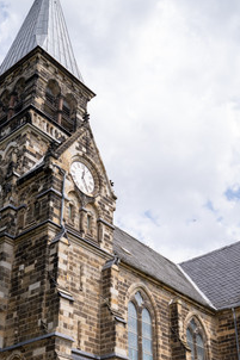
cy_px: 259
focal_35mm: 48
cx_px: 133
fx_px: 481
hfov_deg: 28.0
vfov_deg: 40.3
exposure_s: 1/1250
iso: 100
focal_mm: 29
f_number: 2.8
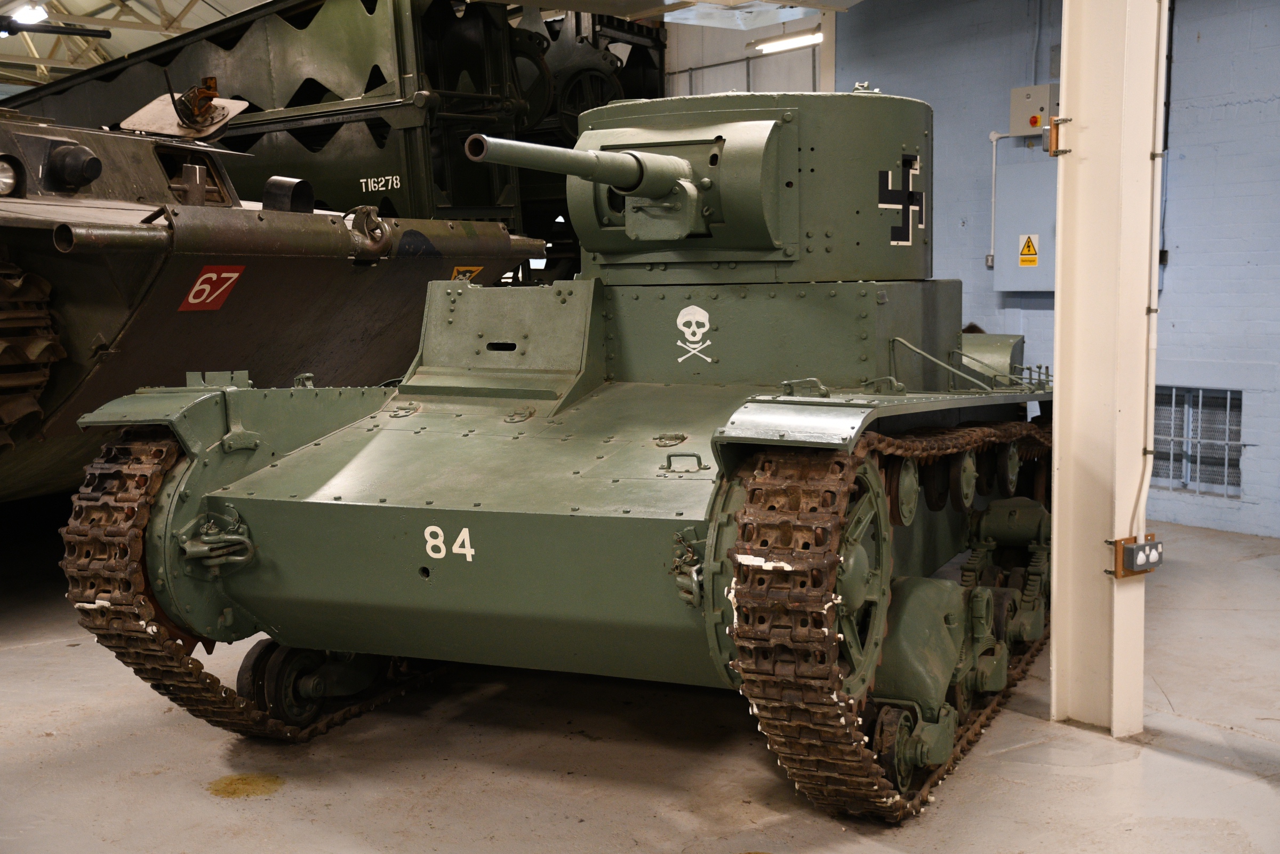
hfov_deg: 46.4
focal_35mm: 42
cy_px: 427
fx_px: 1493
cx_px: 640
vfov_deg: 31.9
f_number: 3.2
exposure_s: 1/30
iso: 1000
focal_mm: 28
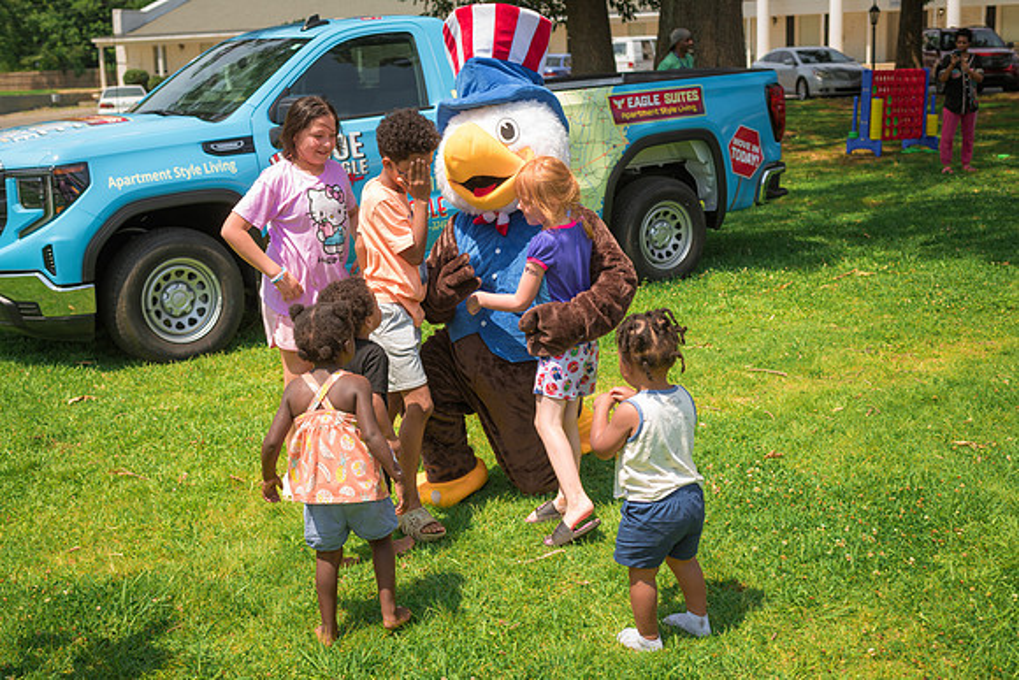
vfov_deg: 27.0
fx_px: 1416
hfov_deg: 39.6
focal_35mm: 50
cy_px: 340
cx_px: 510
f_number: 5.6
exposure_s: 1/250
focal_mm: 50
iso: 90
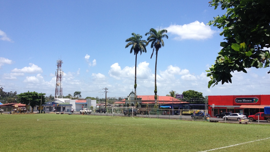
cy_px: 82
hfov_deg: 51.6
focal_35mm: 39
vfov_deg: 30.4
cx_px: 137
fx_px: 279
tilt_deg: +1.0
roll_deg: +0.5
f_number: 2.4
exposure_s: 1/1842
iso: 50
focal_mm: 4.28
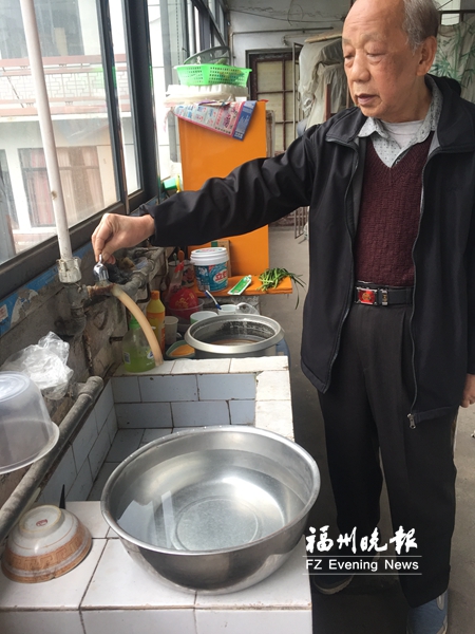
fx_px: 531
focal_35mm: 29
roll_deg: +3.3
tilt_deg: -20.0
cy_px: 317
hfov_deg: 48.2
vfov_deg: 61.7
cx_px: 238
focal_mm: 4.15
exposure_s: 1/100
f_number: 2.2
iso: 50
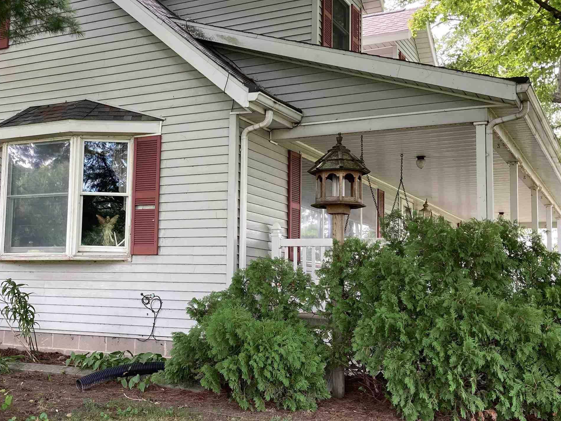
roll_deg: -1.5
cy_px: 205
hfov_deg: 41.4
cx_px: 180
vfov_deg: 32.2
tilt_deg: +6.1
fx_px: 729
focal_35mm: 45
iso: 40
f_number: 1.8
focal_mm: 3.99
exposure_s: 1/121
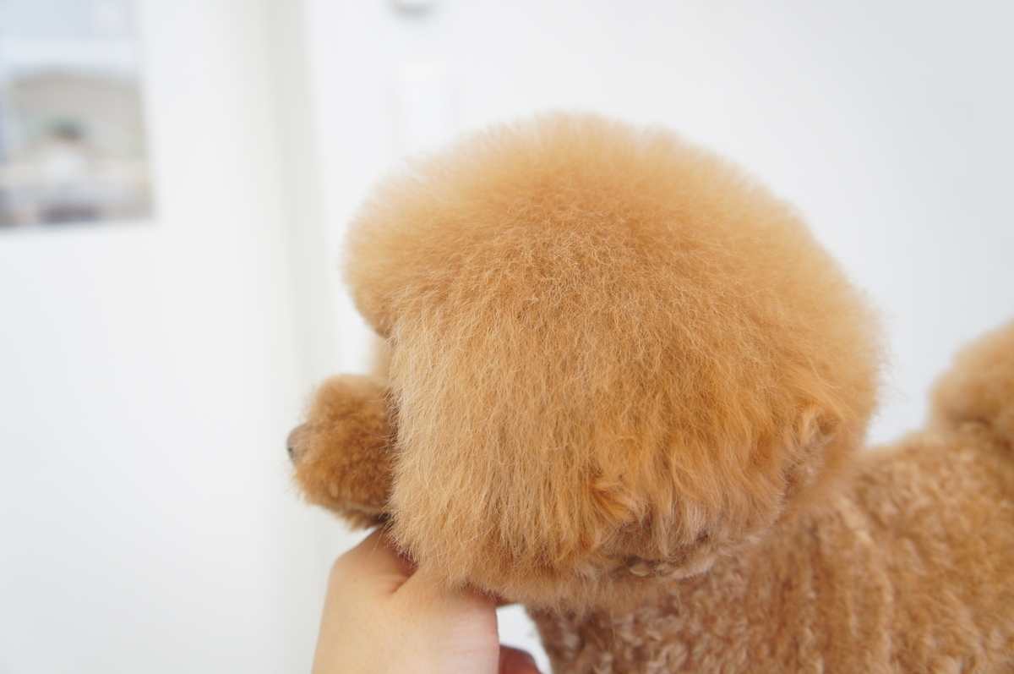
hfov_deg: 51.3
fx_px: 1055
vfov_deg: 35.4
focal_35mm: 38
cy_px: 337
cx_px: 507
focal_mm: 25
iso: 640
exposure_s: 1/160
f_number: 4
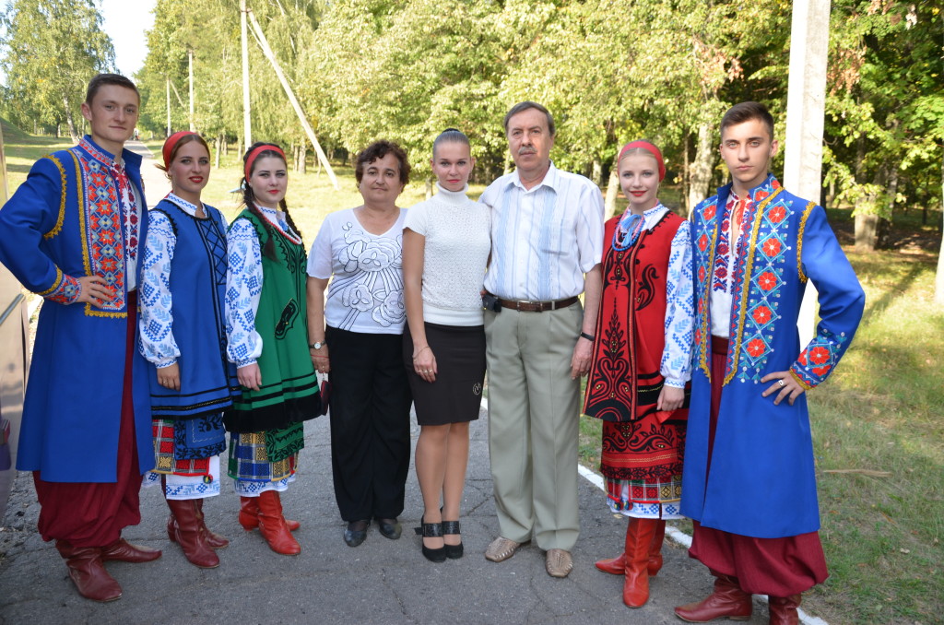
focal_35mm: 33
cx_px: 472
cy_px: 312
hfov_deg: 57.3
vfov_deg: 39.8
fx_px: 863
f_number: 3.8
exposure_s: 1/200
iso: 200
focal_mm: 22
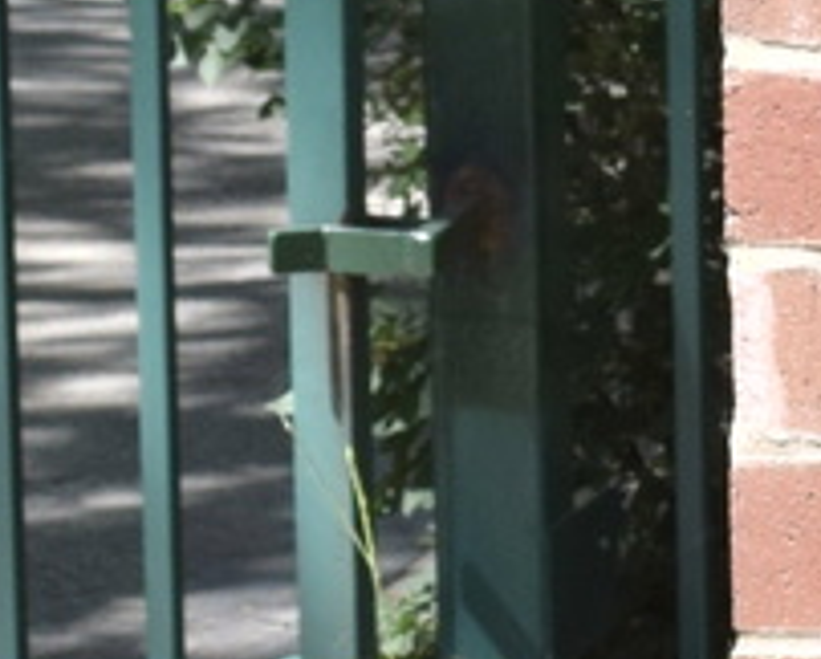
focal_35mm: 203
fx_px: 4937
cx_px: 1740
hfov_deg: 8.9
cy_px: 183
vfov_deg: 7.6
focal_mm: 18
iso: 200
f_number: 7.1
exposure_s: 1/320
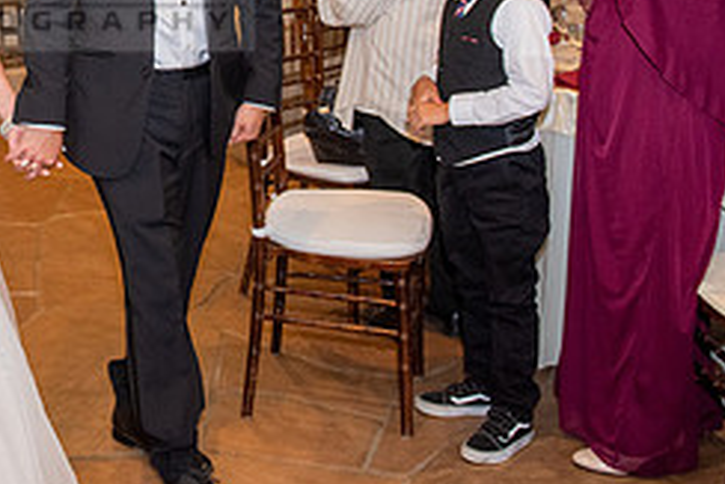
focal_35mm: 57
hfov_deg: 32.3
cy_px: -19
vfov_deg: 22.7
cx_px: 3
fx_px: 1149
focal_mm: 24
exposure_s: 1/125
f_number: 3.5
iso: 1600
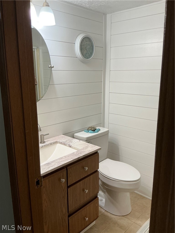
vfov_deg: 63.4
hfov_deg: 49.7
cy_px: 116
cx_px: 88
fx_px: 189
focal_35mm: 28
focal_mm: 3
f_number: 1.8
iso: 64
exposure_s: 1/100
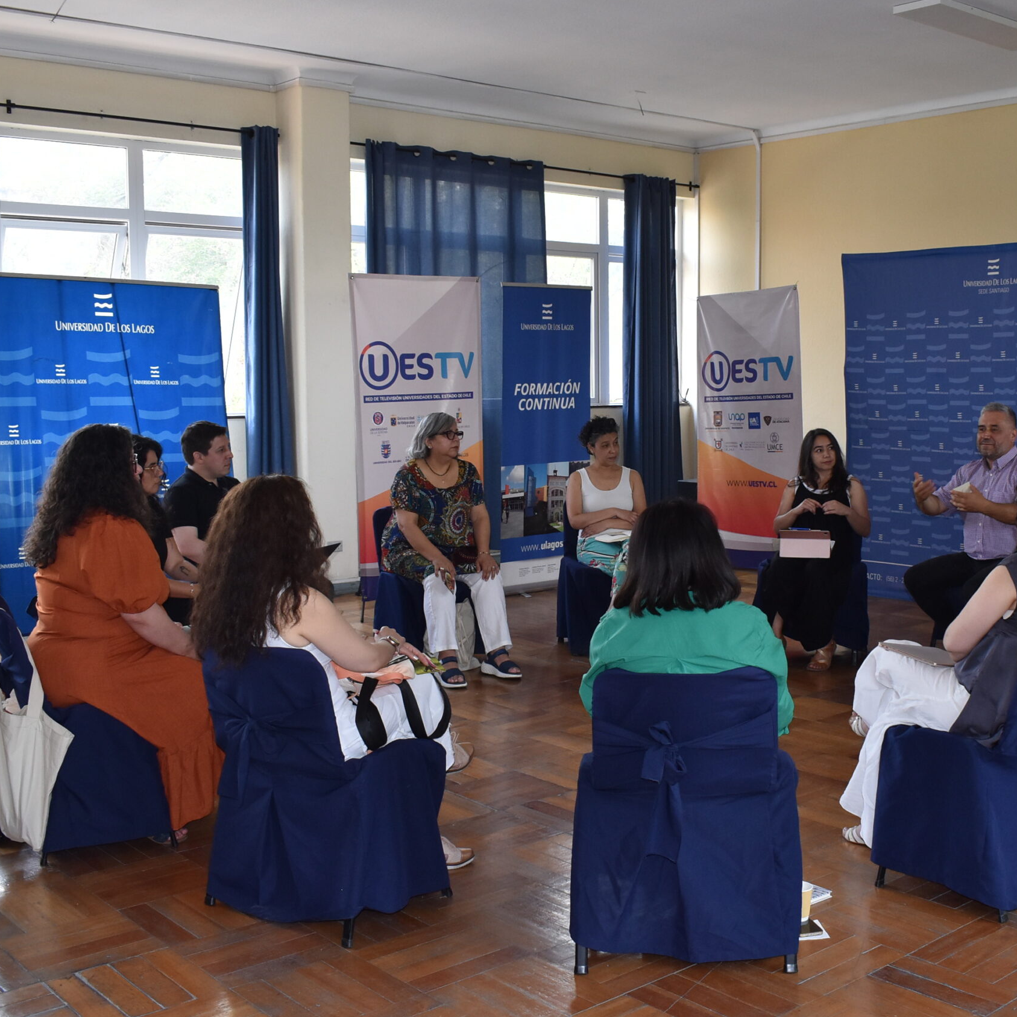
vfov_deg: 41.3
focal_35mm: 41
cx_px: 638
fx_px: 1351
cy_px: 504
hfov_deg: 40.9
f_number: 5.6
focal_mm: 21
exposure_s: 1/125
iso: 800
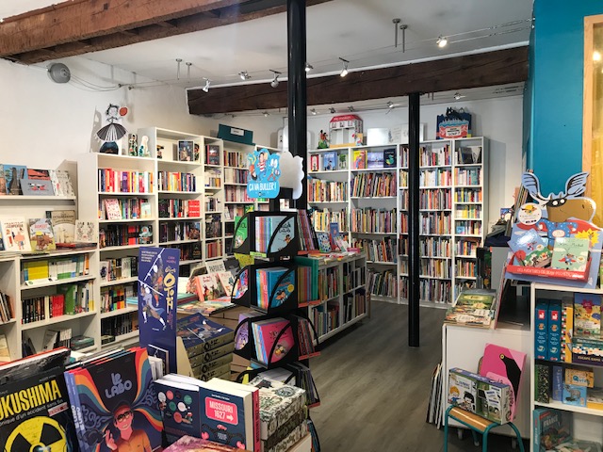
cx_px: 302
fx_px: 488
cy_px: 226
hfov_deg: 63.4
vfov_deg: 49.7
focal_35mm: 28
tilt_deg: -2.3
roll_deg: +1.1
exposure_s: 1/17
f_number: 1.8
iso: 40
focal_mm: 3.99
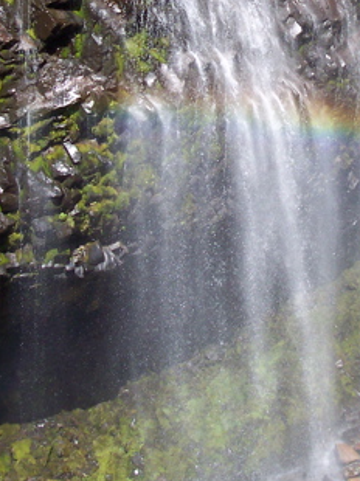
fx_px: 1361
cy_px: 35
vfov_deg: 19.6
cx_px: 299
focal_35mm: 98
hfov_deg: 15.0
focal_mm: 8
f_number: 4.8
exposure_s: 1/350
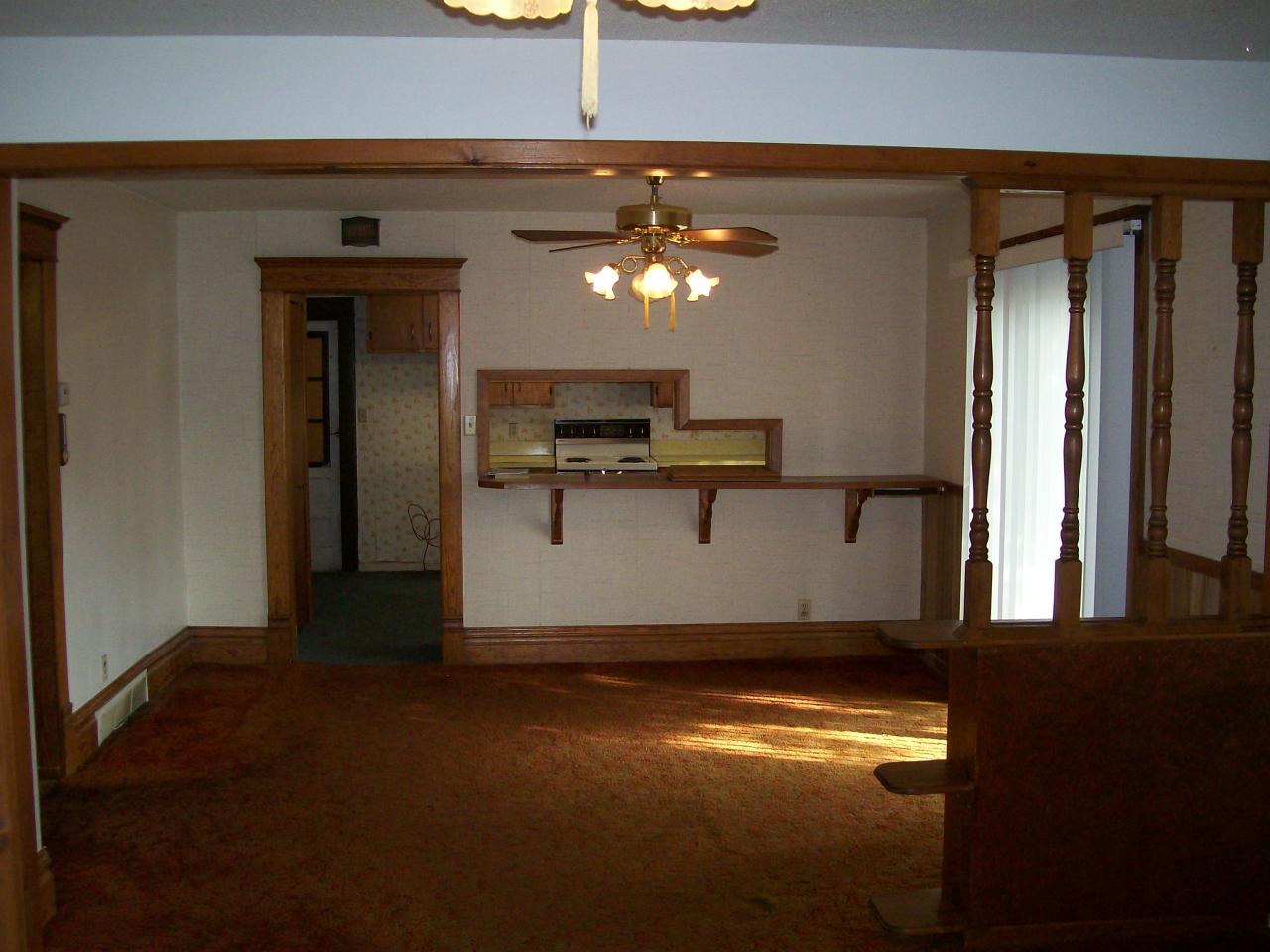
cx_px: 635
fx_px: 1321
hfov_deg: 51.4
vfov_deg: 39.7
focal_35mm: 36
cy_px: 476
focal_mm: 6
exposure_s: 1/64
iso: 140
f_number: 2.7
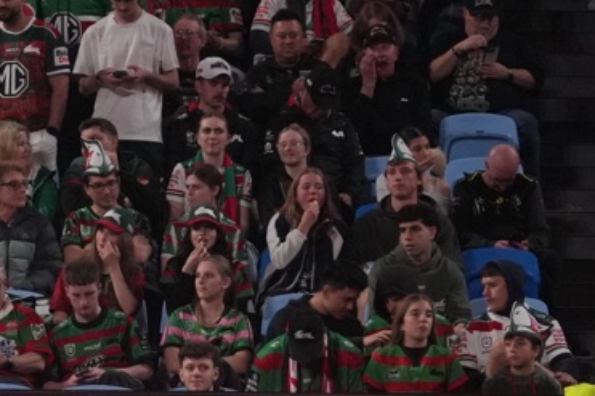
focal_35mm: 453
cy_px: 199
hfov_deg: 4.4
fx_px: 7483
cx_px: -1081
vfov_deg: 3.0
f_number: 2.8
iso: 2000
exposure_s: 1/640
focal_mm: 70
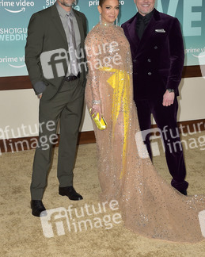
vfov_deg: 41.8
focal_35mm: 44
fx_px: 334
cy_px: 100
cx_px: 104
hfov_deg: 34.1
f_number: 6.3
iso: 400
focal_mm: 38
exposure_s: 1/250
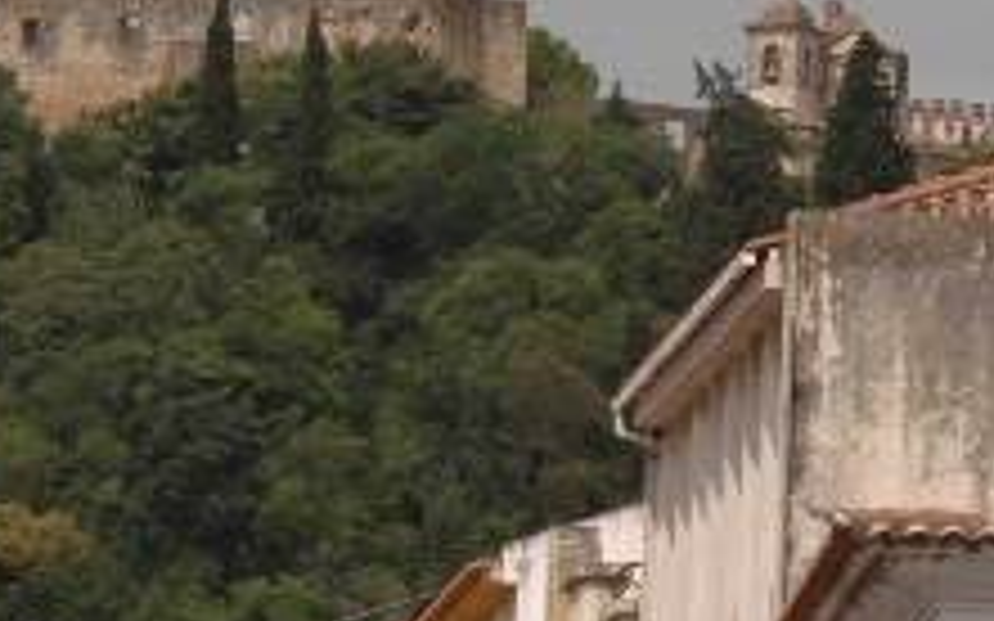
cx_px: 153
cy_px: 790
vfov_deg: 3.8
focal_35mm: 342
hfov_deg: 6.1
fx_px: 9262
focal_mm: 62
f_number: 11
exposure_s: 1/500
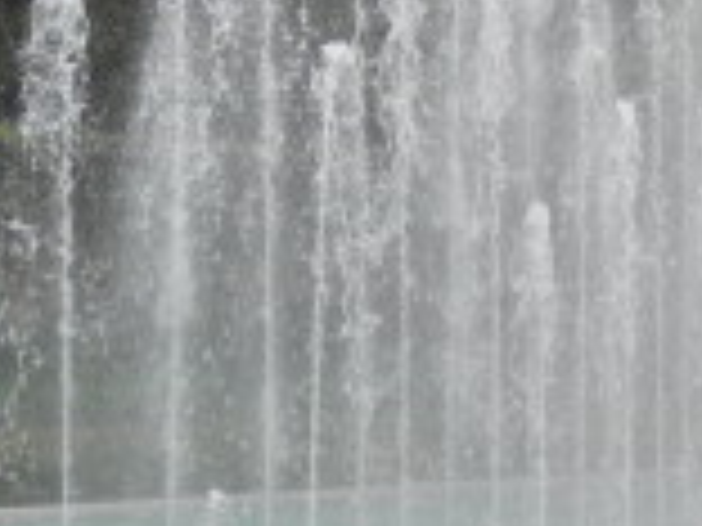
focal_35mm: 156
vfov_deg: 9.5
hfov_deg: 12.1
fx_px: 3164
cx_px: 1017
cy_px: 157
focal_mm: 6.85
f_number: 4.5
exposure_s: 1/200
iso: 100
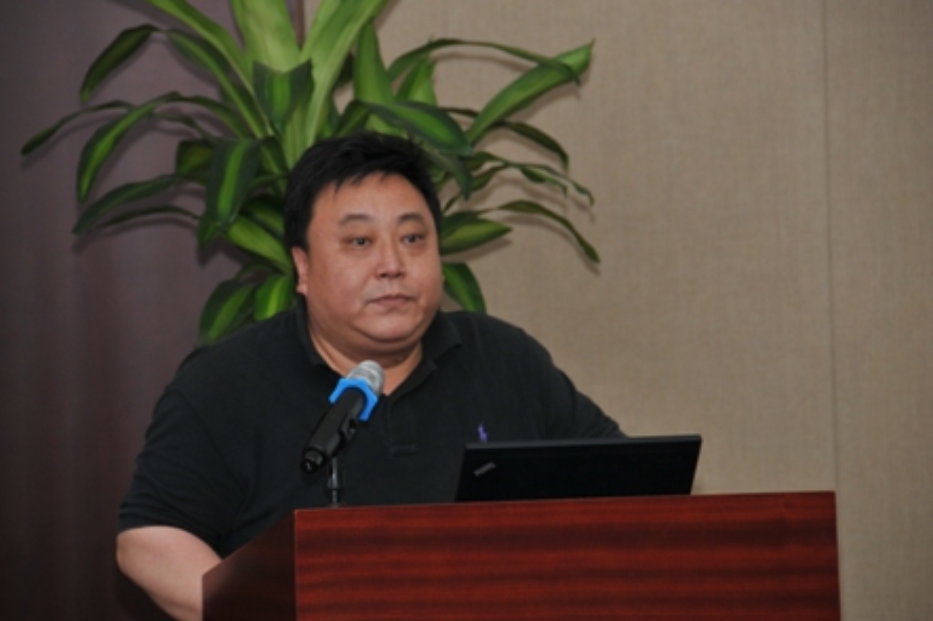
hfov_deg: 10.4
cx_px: 463
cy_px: 309
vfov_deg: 7.0
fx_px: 5103
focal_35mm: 197
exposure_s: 1/60
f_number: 5.6
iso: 250
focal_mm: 130
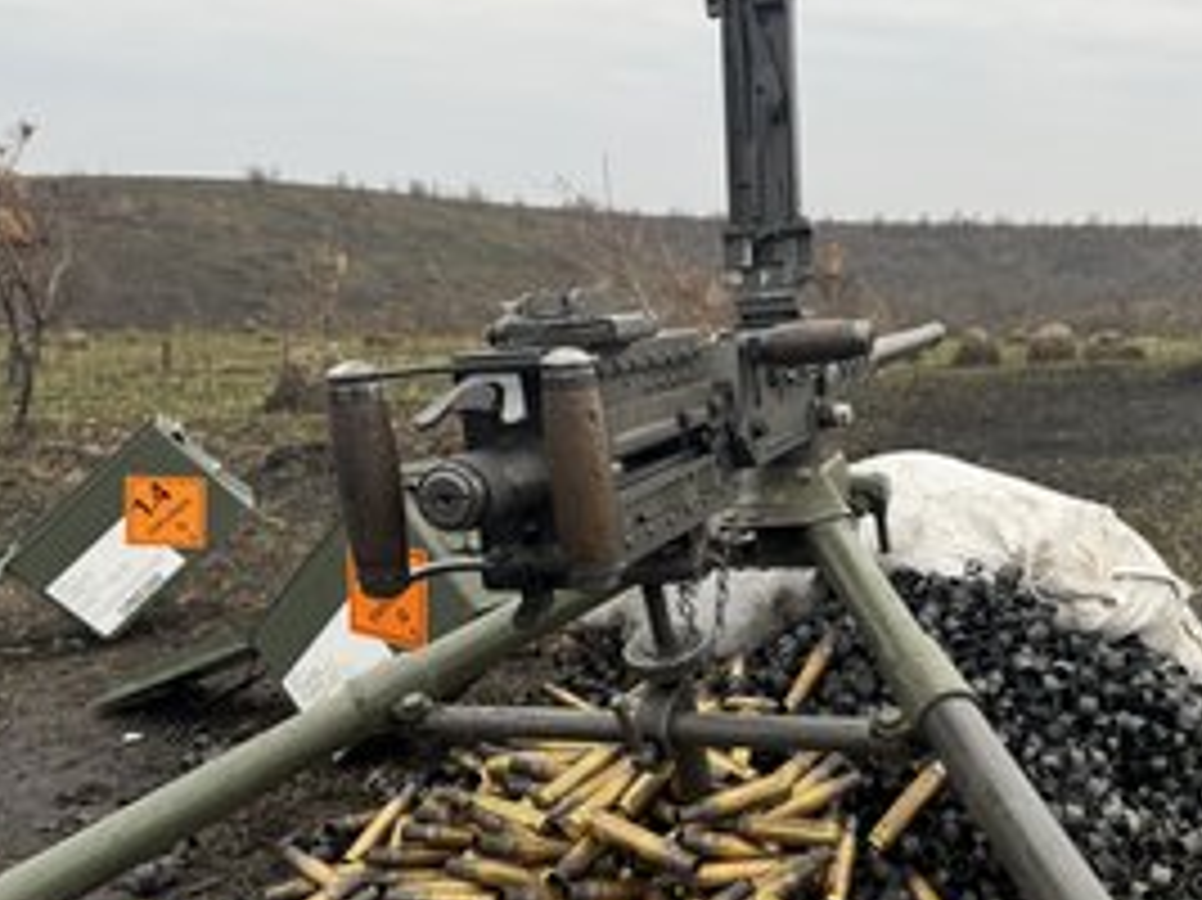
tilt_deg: -15.0
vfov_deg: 39.4
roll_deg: -2.7
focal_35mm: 36
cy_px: 558
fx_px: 1249
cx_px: 806
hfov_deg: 50.4
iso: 80
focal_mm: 6.76
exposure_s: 1/392
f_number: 1.78
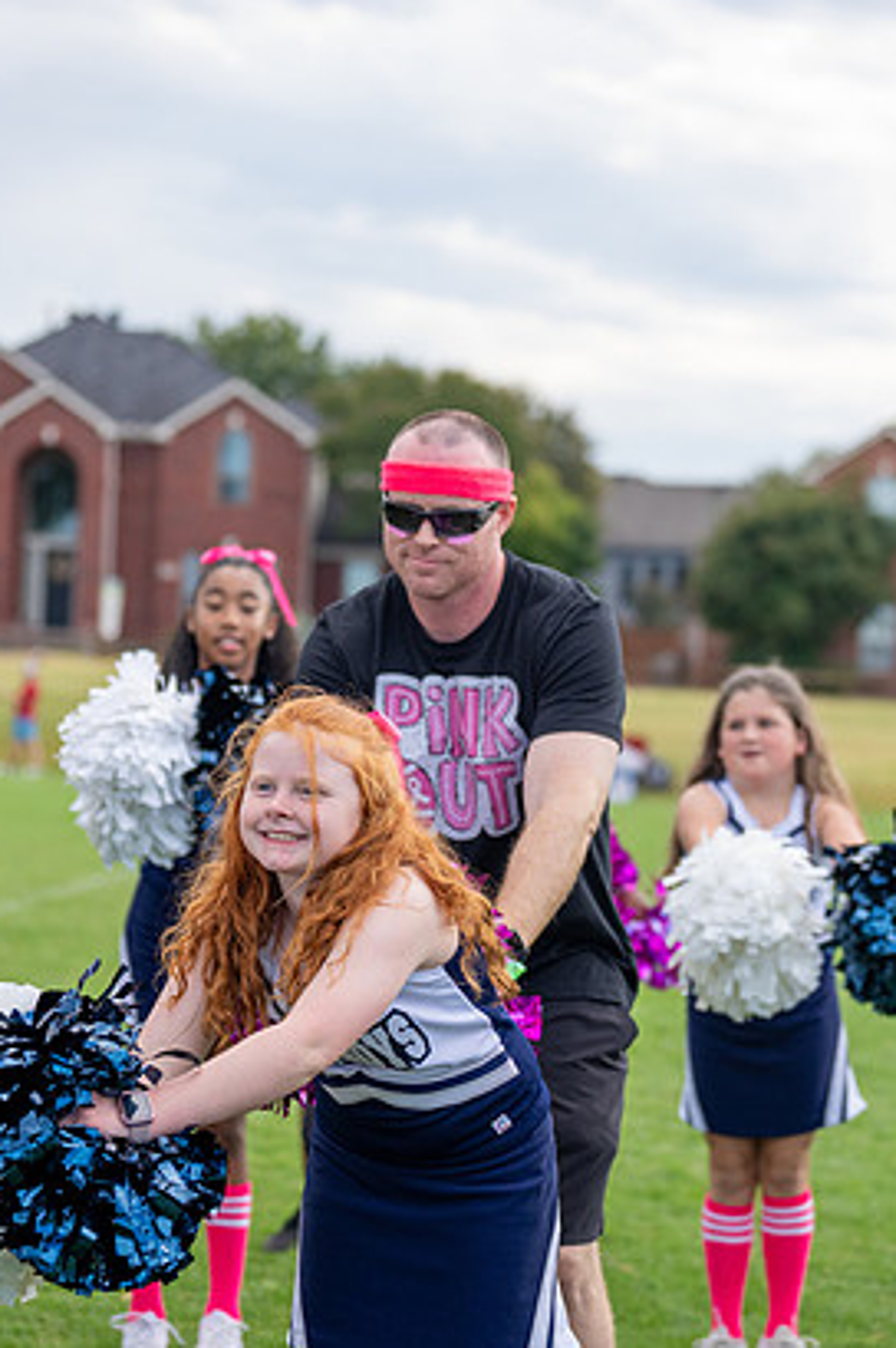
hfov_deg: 12.4
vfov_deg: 18.6
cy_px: 676
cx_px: 382
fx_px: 4113
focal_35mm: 110
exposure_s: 1/4000
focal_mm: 70
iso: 500
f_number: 2.8
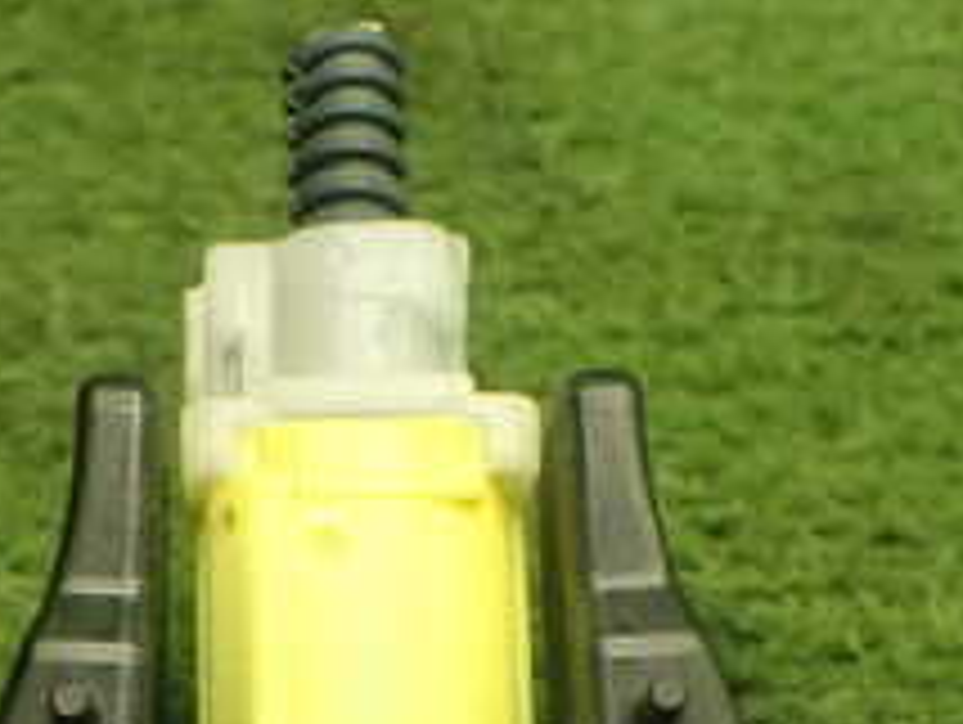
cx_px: 342
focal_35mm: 84
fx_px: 2339
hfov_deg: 23.2
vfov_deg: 17.0
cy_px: 827
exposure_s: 1/125
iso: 500
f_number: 2.3
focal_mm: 5.4
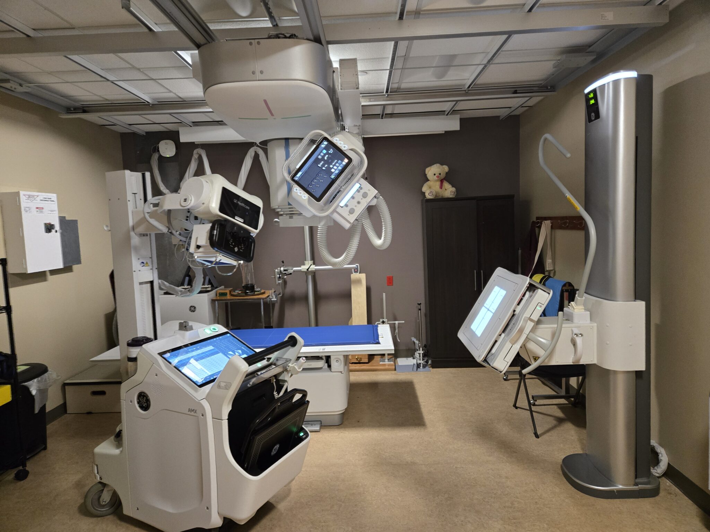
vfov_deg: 58.9
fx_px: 472
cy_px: 266
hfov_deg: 73.9
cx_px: 355
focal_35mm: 23
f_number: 1.8
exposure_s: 1/60
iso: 800
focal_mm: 5.4
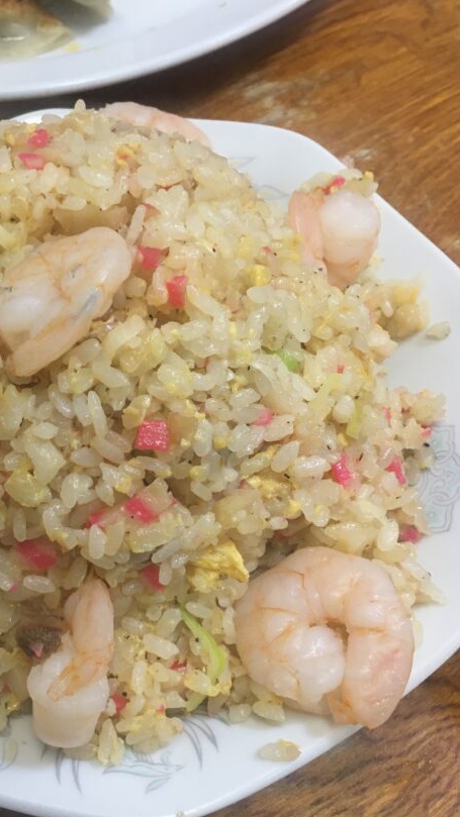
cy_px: 448
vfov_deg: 50.4
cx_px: 86
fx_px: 867
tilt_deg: -60.7
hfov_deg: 29.0
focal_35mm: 40
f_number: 2.2
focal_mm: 4.15
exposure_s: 1/33
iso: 100
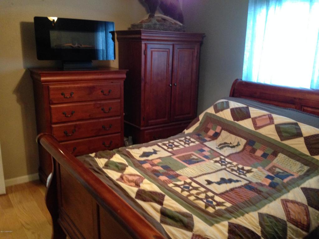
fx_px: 304
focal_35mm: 33
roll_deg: +0.6
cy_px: 120
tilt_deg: -12.4
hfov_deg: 55.4
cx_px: 160
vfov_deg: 42.9
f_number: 2.4
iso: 320
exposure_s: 1/20
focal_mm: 4.12
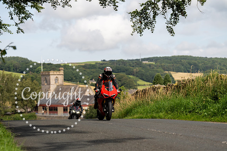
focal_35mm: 102
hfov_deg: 20.0
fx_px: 643
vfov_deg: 13.4
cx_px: 114
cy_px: 76
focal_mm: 102
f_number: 4
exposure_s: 1/1000
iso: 100
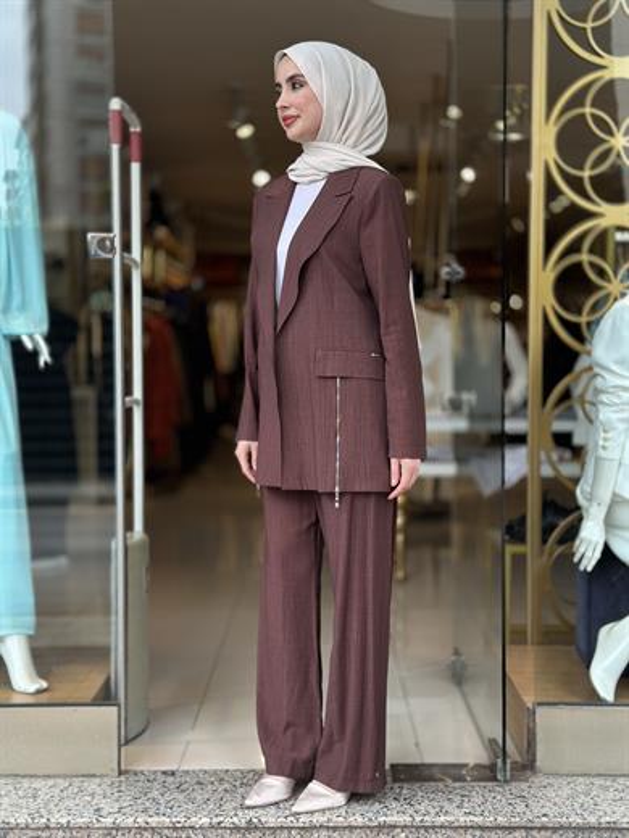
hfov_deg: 30.3
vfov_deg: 39.7
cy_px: 419
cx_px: 314
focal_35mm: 48
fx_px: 1163
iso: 80
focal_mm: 6.86
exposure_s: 1/444
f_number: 1.78
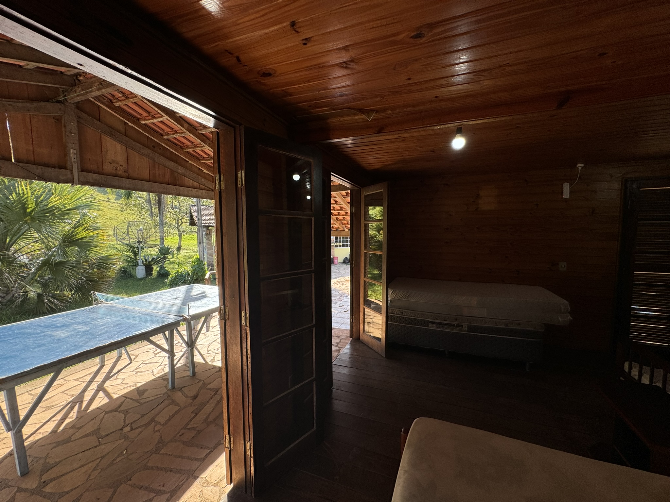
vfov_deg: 85.7
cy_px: 251
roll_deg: +0.6
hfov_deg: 102.1
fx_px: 271
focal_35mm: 14
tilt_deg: -4.9
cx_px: 335
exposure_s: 1/320
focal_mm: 2.22
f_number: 2.2
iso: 40
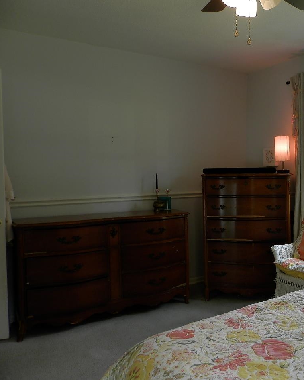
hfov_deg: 42.1
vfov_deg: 54.2
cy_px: 192
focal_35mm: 33
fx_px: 371
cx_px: 253
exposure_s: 1/50
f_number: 3.1
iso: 80
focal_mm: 4.5
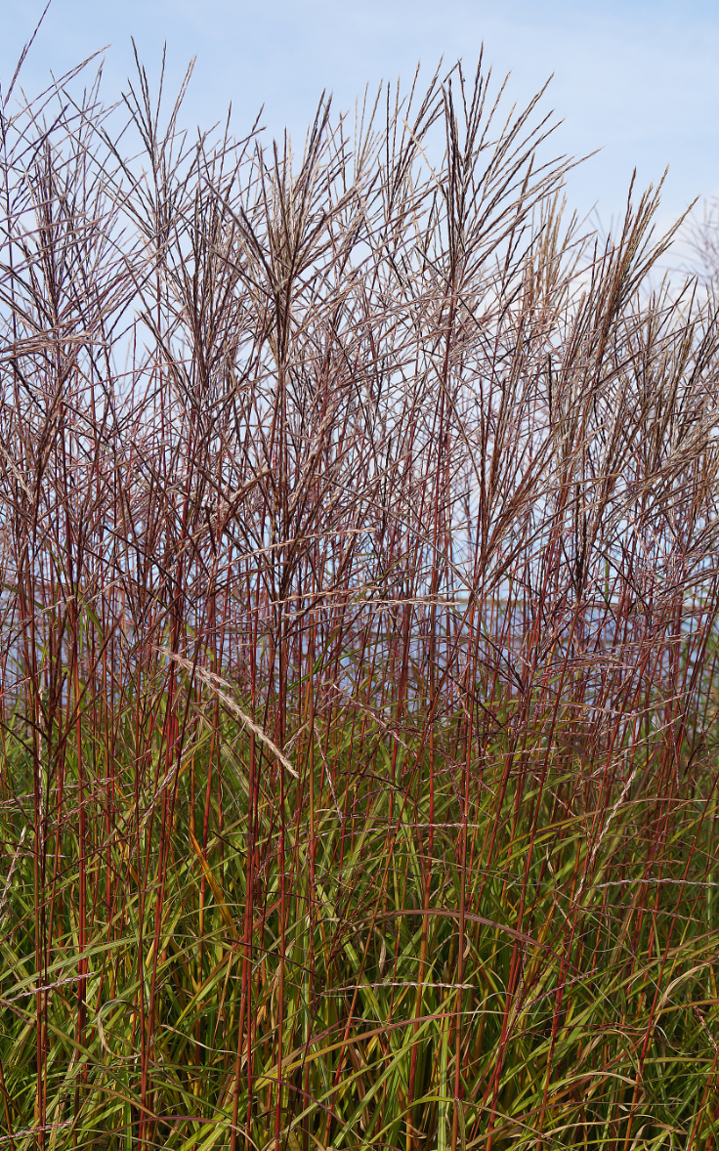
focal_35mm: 55
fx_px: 1710
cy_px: 573
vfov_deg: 37.2
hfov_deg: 23.7
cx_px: 359
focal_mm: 35
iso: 100
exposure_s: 1/100
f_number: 9
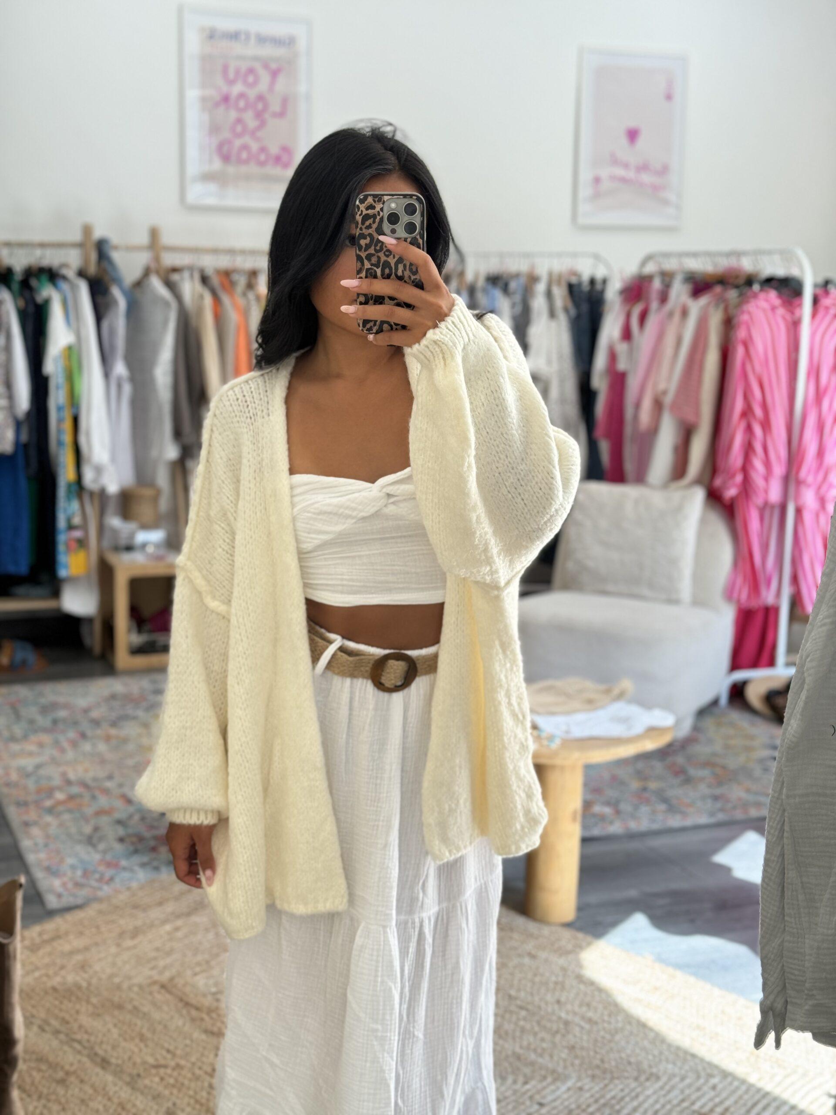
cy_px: 558
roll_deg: -0.8
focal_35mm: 48
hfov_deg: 30.3
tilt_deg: -13.1
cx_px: 418
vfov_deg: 39.7
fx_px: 1546
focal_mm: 6.76
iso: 80
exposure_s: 1/100
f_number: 1.78
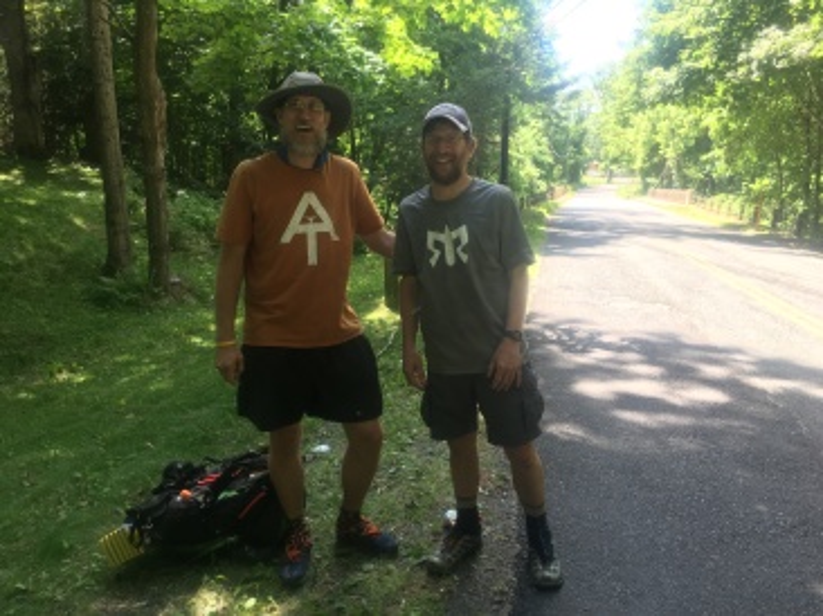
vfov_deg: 48.2
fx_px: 689
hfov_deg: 61.7
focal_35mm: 29
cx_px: 412
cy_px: 308
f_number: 2.2
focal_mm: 4.15
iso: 32
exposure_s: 1/120
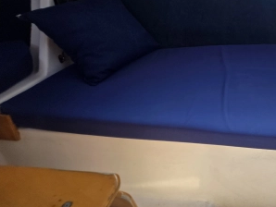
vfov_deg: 53.0
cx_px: 243
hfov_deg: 61.6
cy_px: 40
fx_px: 192
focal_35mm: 24
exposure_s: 1/719
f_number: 1.9
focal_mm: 2.2
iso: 64
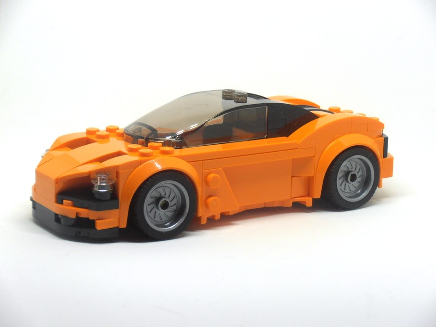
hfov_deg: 17.7
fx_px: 1398
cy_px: 164
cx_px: 218
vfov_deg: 13.3
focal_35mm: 111
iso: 125
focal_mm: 19.64
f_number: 5.5
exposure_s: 1/30
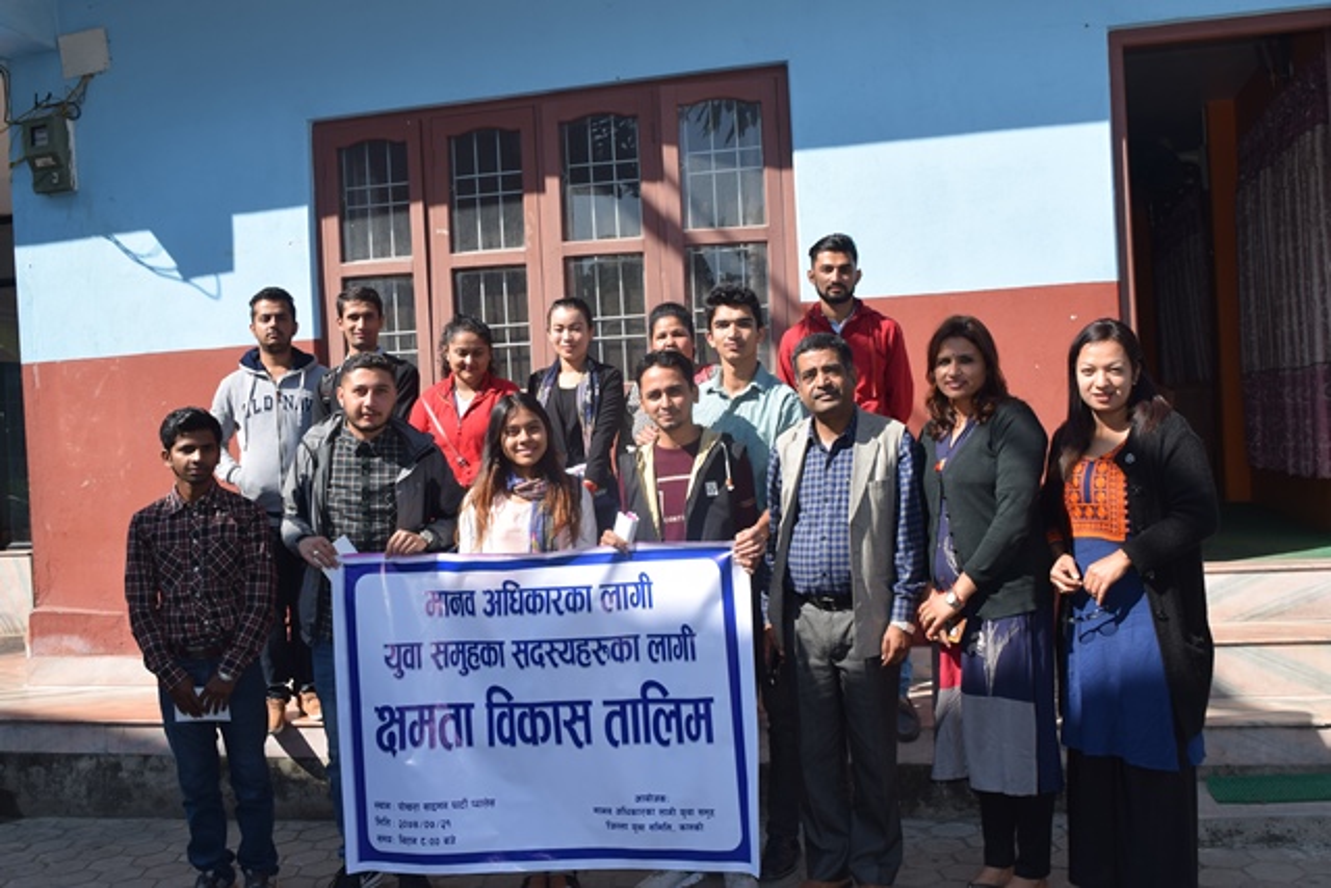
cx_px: 666
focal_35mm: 36
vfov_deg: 36.9
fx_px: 1331
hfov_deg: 53.1
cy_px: 444
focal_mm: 24
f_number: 8
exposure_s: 1/200
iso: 100
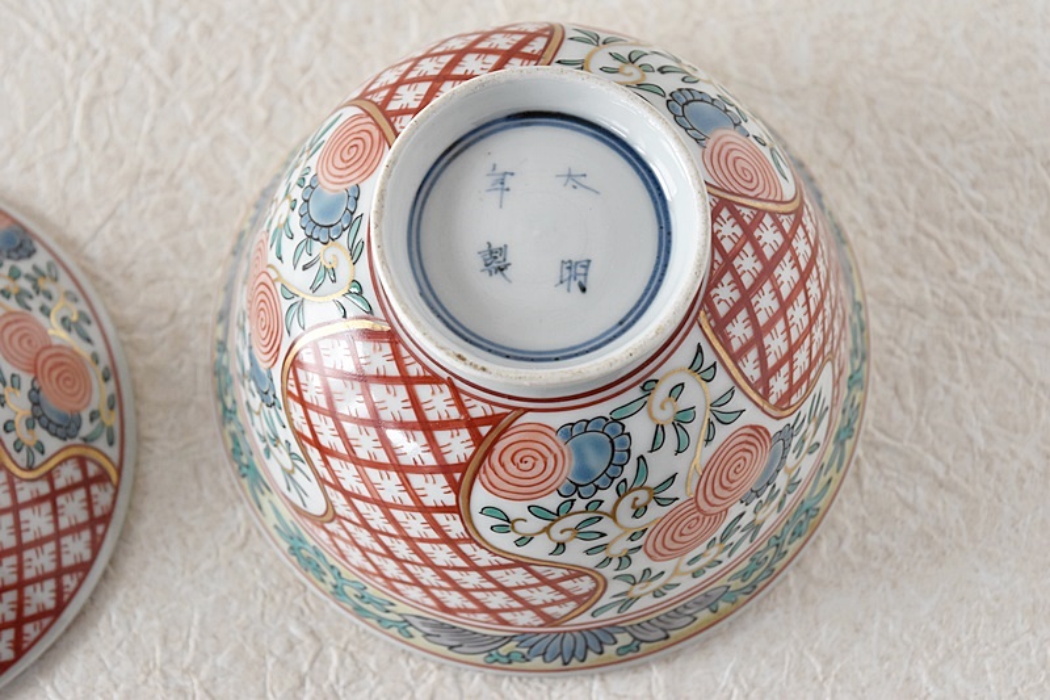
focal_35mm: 82
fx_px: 2406
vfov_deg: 16.5
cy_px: 350
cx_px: 525
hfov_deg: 24.6
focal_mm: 55
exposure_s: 1/8
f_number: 5.6
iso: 800
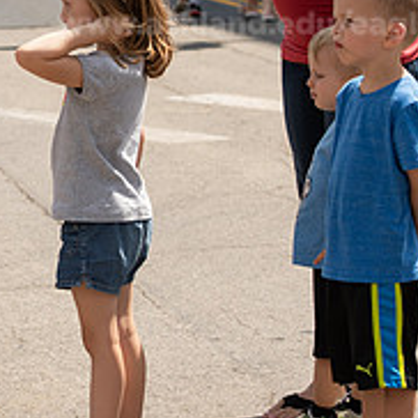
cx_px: -46
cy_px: 72
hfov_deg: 8.5
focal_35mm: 203
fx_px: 2773
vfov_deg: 8.6
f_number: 6.3
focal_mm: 75
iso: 200
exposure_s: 1/640
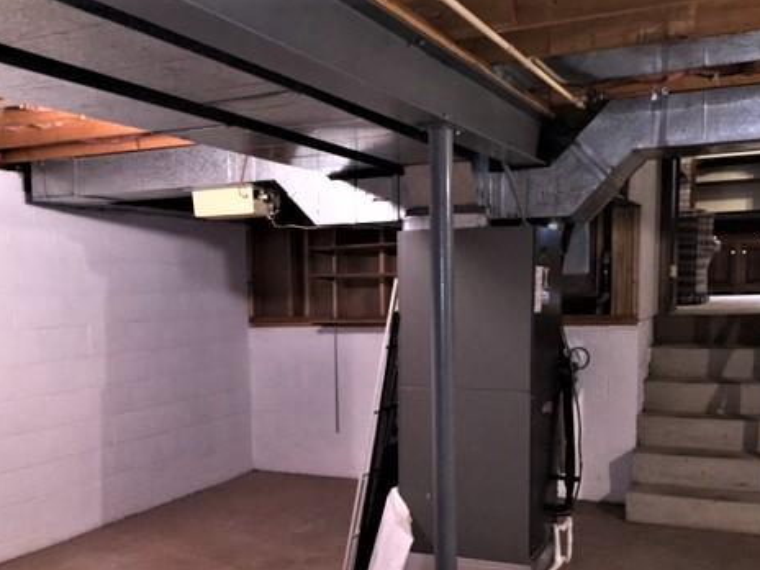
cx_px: 334
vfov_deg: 35.5
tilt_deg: -7.0
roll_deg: +0.4
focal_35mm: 40
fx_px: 878
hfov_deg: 46.7
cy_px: 388
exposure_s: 1/20
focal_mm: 4.15
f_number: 2.2
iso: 200
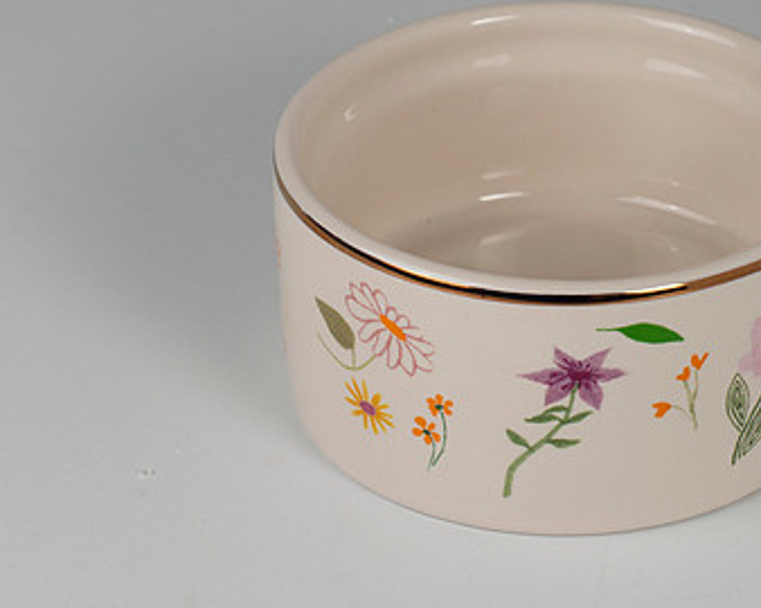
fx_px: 3106
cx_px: 544
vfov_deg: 11.2
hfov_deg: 13.9
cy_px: 168
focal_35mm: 138
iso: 200
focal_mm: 50
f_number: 10
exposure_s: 1/250
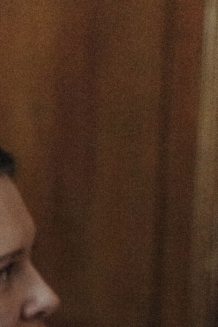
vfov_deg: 9.8
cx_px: -73
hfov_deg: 6.6
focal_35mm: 205
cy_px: 477
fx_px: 1861
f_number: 1.8
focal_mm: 50
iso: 5000
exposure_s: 1/100
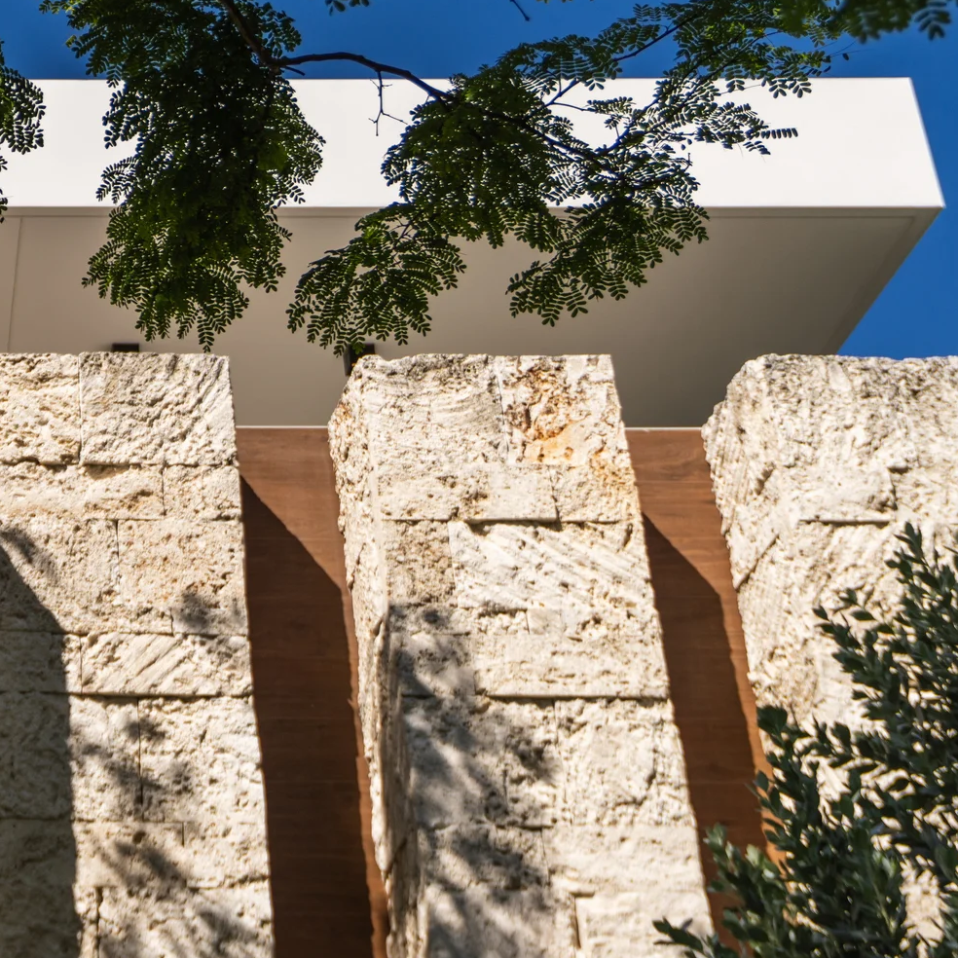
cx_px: -105
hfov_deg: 22.3
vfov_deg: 23.5
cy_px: 265
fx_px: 2286
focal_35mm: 73
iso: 125
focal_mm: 33
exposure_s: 1/5000
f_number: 2.8
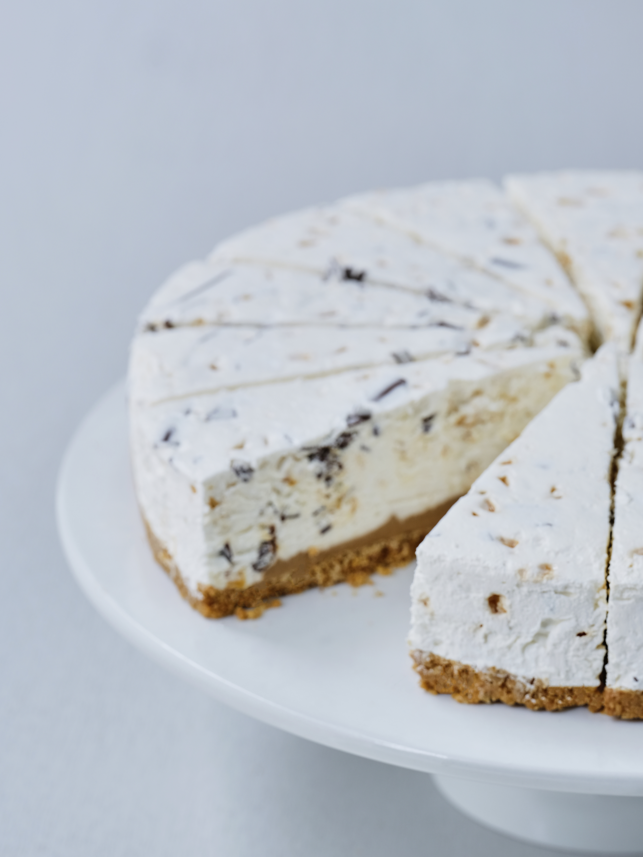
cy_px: 746
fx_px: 4235
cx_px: 423
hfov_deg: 8.7
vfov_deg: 11.5
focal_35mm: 171
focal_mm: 120
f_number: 8
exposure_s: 1/10
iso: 100
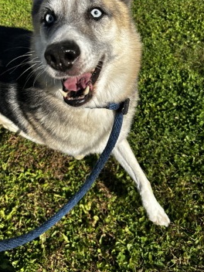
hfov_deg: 45.4
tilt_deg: -48.5
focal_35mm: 31
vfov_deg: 58.1
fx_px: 244
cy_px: 117
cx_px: 95
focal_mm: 5.7
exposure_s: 1/2695
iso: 50
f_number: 1.5
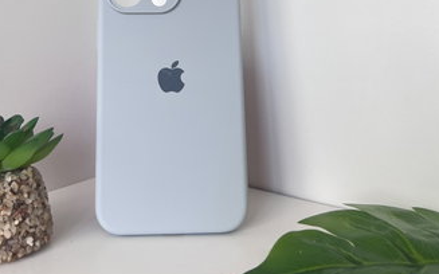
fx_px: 538
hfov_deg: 44.2
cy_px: 18
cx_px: 176
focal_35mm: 45
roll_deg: +1.7
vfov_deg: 27.3
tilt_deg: -1.3
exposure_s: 1/102
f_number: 1.5
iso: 125
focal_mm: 5.7
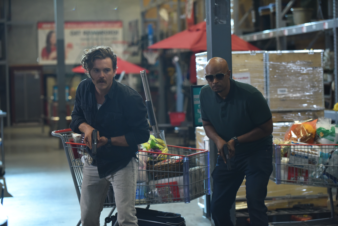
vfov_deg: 12.5
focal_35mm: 110
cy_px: 113
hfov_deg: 18.6
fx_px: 1033
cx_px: 169
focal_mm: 110
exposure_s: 1/250
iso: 2000
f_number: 3.5
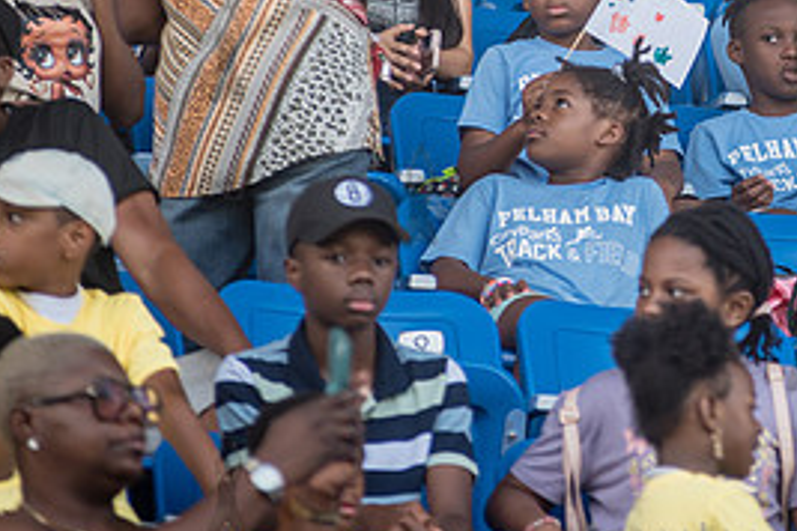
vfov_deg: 3.2
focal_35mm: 434
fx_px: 9608
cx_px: 803
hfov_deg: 4.7
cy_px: 49
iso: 125
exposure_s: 1/250
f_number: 4
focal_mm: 200
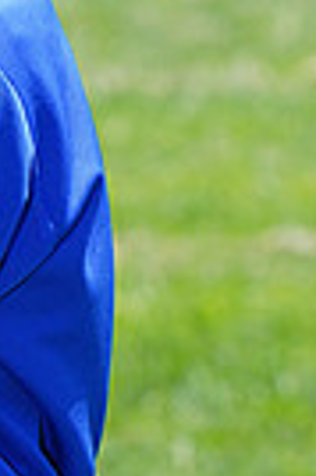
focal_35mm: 771
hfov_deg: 1.8
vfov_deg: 2.7
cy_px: -139
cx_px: -197
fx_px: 10177
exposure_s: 1/200
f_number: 9
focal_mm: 178
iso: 200
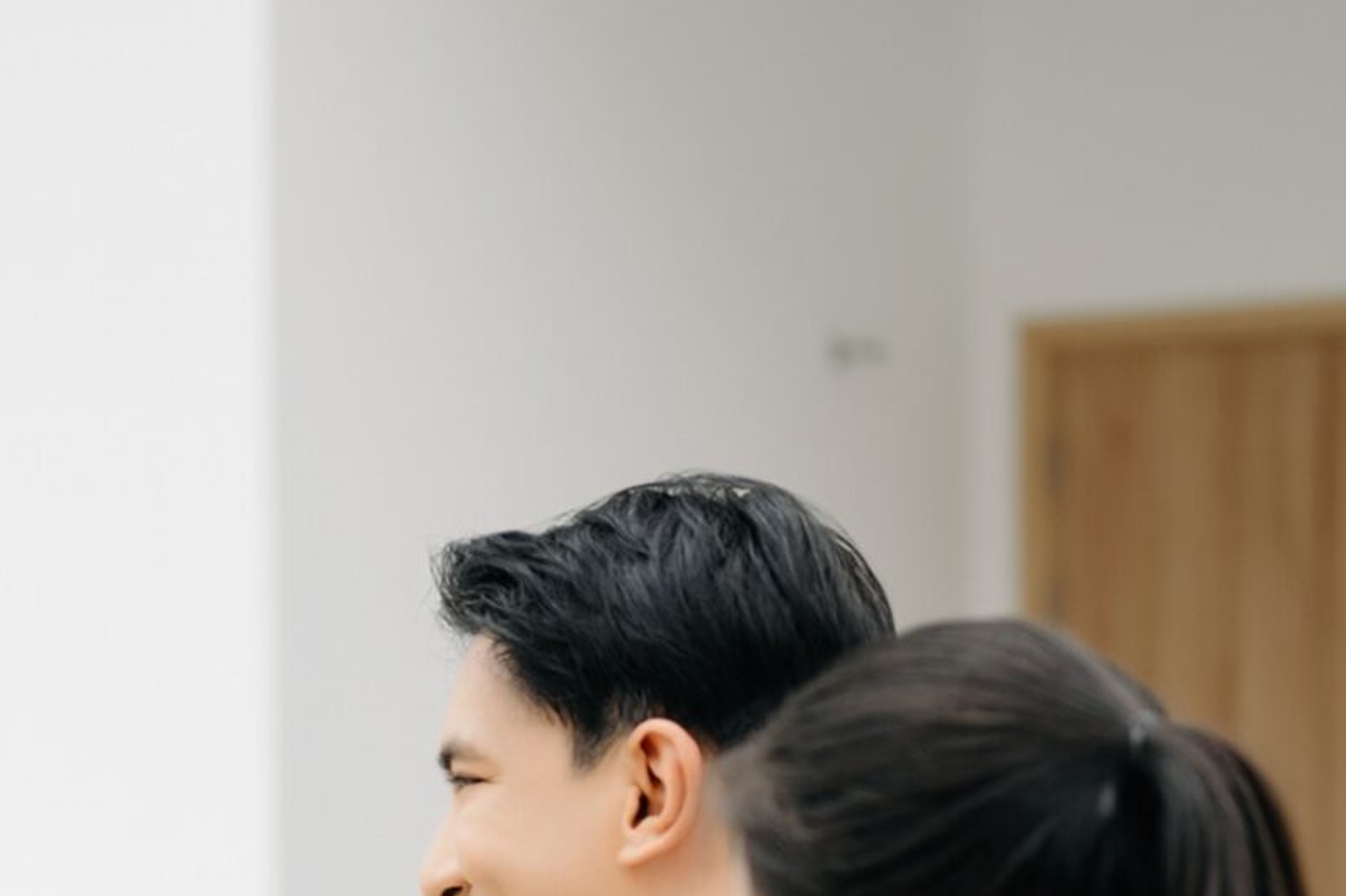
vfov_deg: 8.3
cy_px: 1311
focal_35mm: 162
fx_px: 6054
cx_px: -89
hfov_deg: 12.5
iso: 100
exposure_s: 1/2000
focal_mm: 50
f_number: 1.8
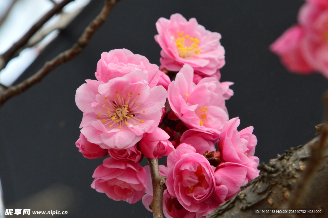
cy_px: 109
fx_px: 4097
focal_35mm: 450
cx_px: 164
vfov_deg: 3.1
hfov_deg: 4.6
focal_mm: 300
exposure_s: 1/250
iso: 1250
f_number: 18
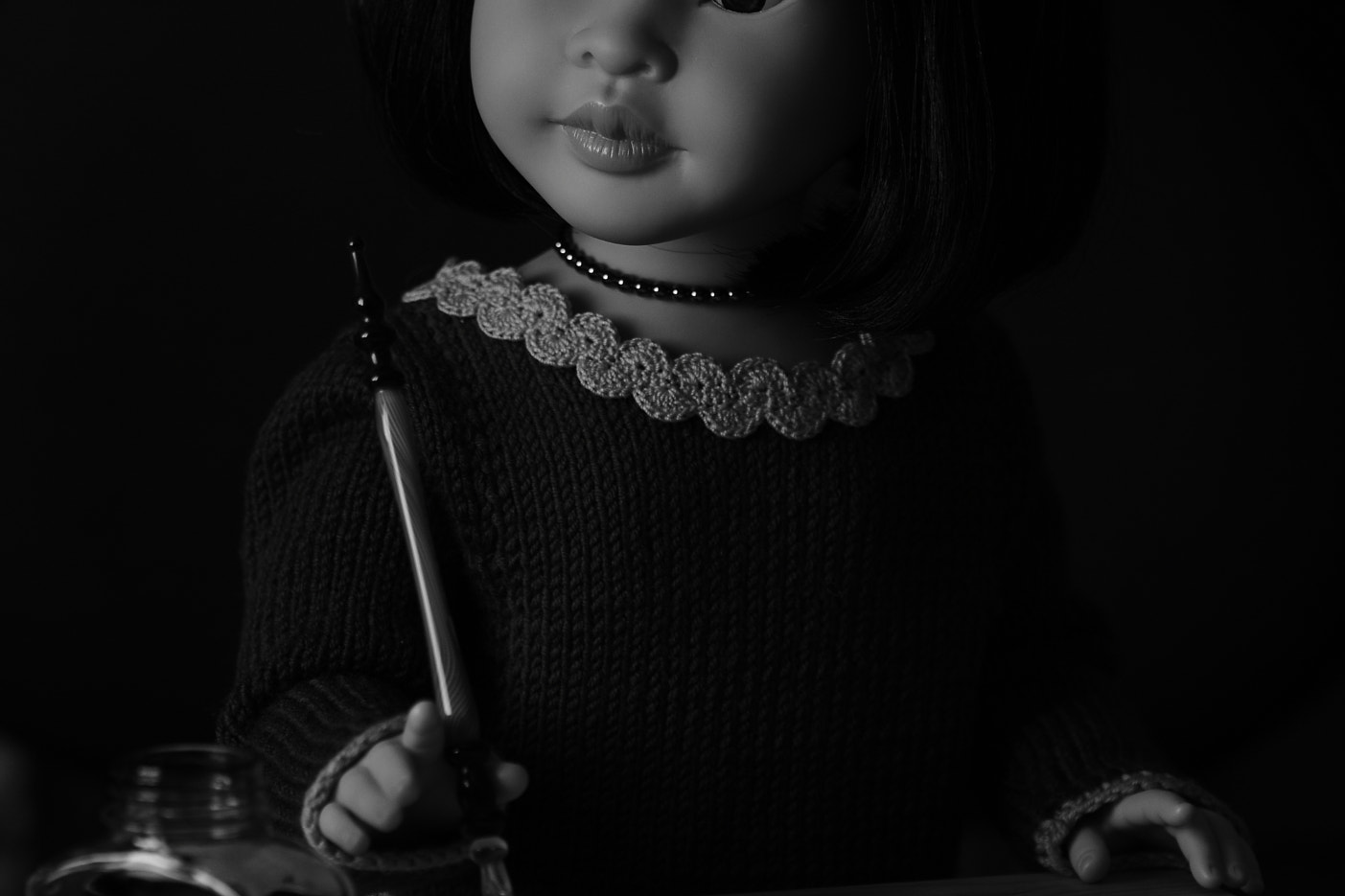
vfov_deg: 7.0
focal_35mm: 197
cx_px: 537
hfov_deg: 10.4
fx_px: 7359
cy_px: 363
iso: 200
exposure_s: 1/125
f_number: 3.2
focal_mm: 90
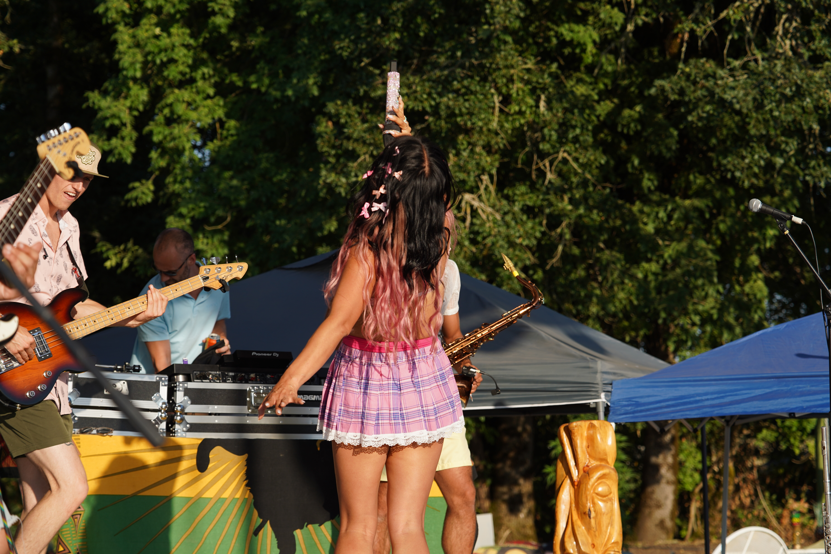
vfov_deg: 13.0
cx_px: 416
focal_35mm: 105
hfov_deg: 19.5
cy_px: 277
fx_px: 2424
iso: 100
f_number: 5.6
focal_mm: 105
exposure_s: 1/320
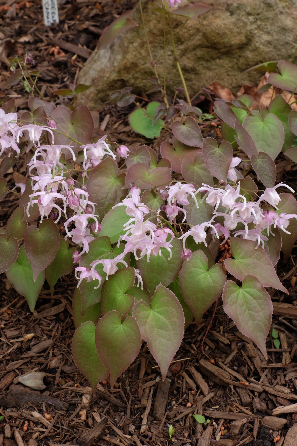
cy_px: 223
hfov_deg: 20.6
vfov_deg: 30.5
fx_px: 817
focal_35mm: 66
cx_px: 148
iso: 800
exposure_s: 1/28
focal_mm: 43.9
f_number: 14
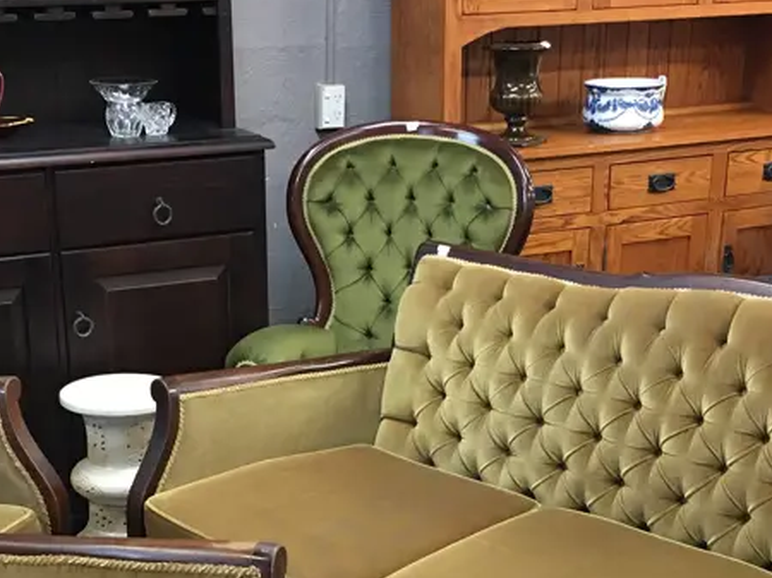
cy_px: 525
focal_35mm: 66
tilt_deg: -20.3
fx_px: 1471
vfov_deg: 21.7
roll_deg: -1.0
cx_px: 377
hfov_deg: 29.4
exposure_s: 1/17
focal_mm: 4.15
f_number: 2.2
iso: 80
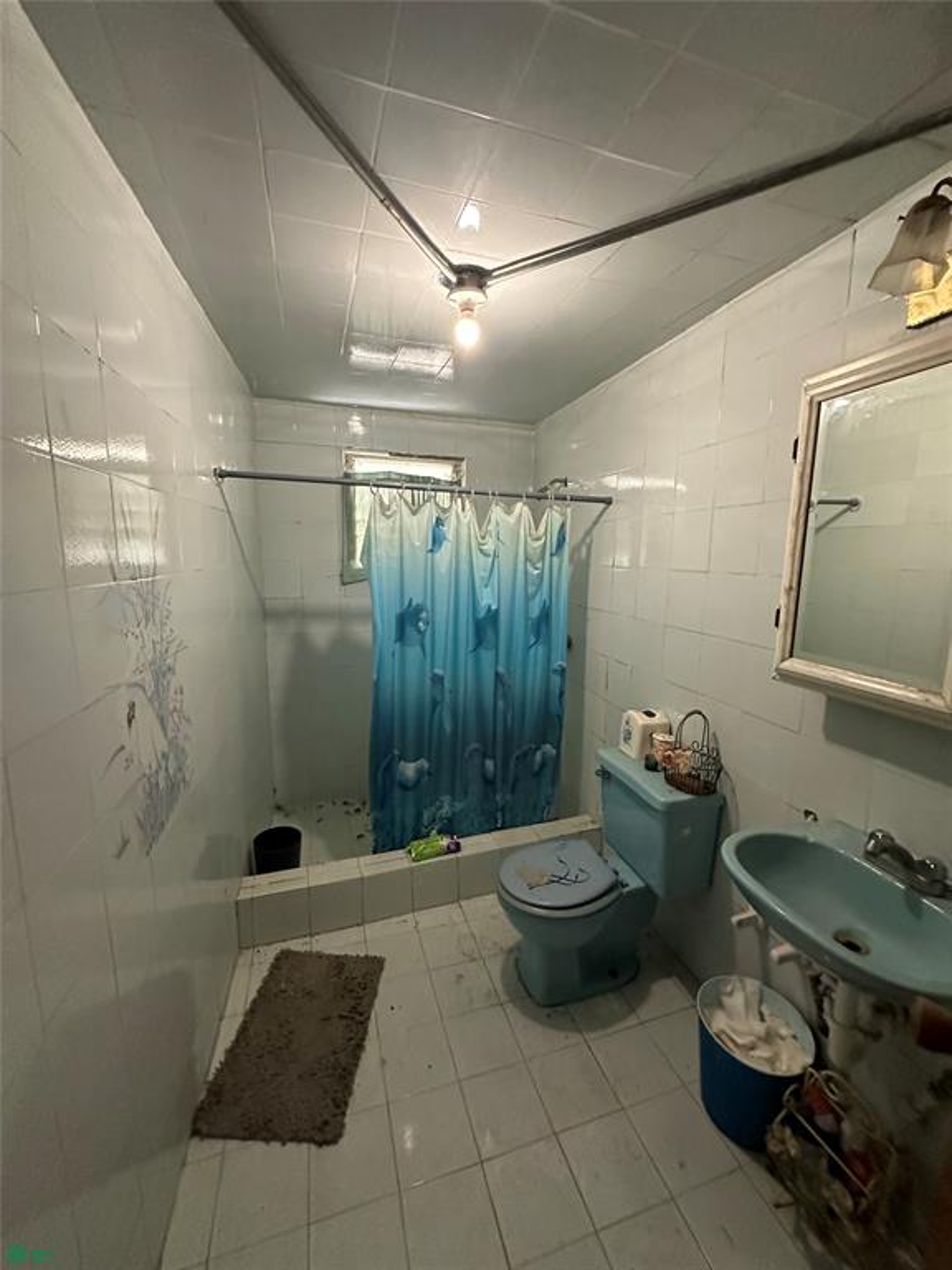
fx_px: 513
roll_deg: -1.2
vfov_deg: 102.1
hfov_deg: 85.7
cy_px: 635
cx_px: 476
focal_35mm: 14
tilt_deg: -7.6
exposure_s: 1/60
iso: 800
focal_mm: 2.22
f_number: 2.2
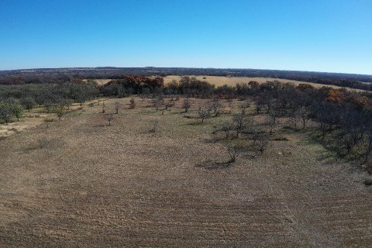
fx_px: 289
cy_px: 124
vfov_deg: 46.4
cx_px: 186
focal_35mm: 28
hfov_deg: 65.5
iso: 100
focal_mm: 10.26
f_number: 5.6
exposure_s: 1/640
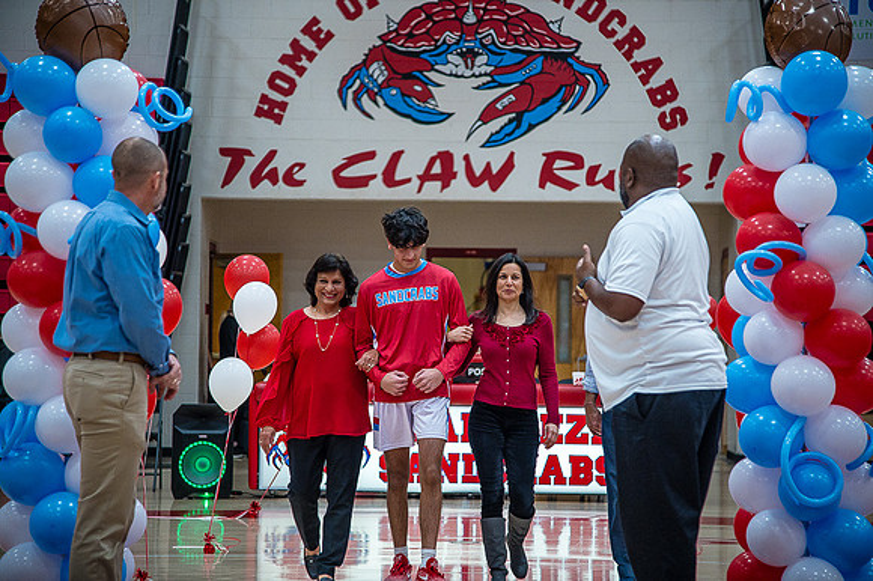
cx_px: 436
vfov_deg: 13.0
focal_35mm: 105
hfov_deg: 19.5
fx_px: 2545
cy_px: 290
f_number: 4
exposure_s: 1/320
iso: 2000
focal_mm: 105
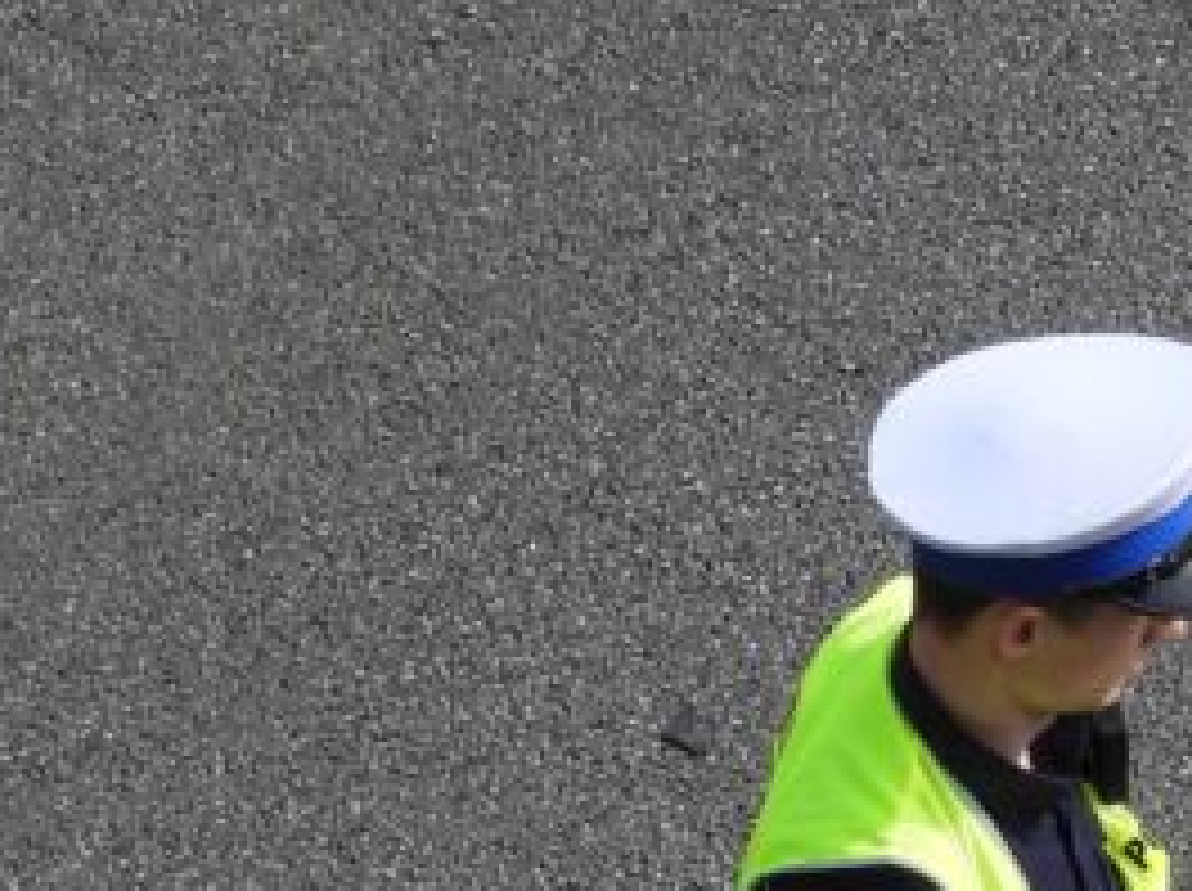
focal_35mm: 445
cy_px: 1215
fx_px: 15303
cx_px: 1309
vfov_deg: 3.3
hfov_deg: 4.5
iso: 100
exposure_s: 1/640
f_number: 4
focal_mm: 20.7
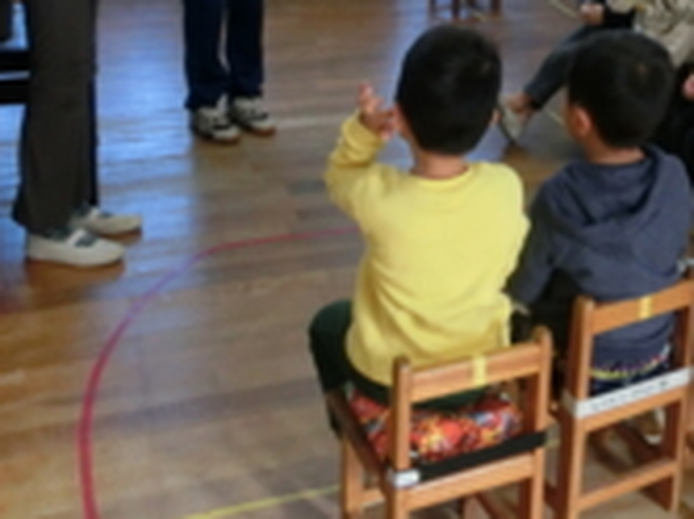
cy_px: -75
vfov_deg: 23.4
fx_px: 1161
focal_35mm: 58
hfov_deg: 32.6
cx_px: 527
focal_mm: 4.24
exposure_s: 1/125
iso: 250
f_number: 3
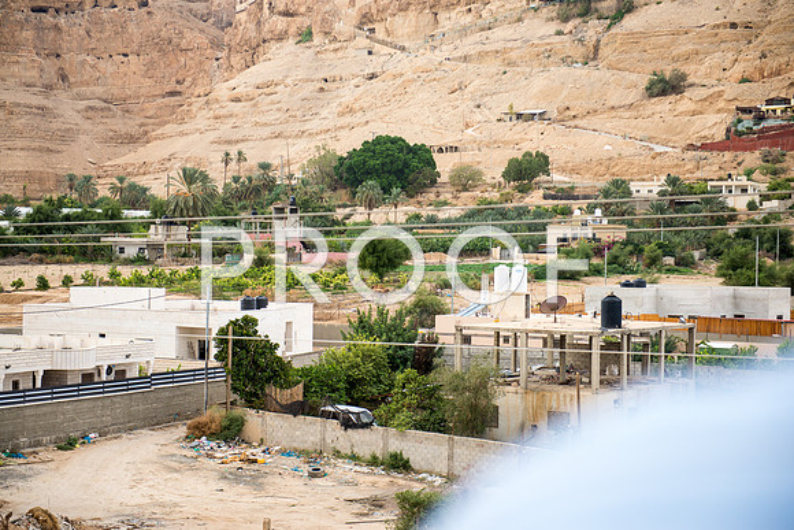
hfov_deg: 28.8
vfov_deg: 19.5
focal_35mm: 70
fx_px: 1544
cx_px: 397
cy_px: 265
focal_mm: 70
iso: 200
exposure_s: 1/1600
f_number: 2.8
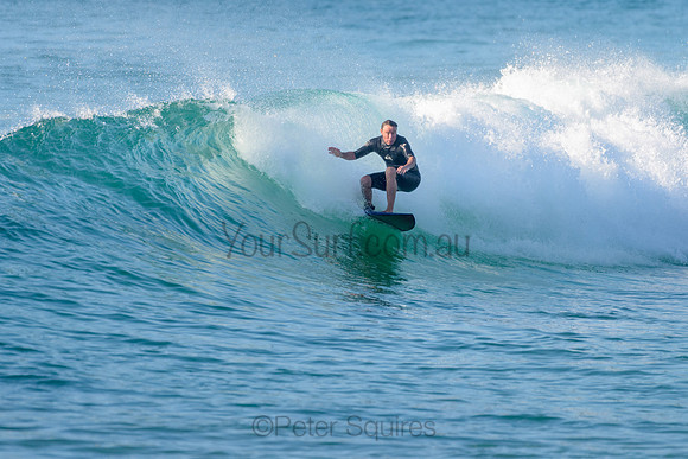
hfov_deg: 3.4
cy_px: 178
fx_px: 11703
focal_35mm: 612
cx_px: 384
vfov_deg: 2.2
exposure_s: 1/2000
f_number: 5.6
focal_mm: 500
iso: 450
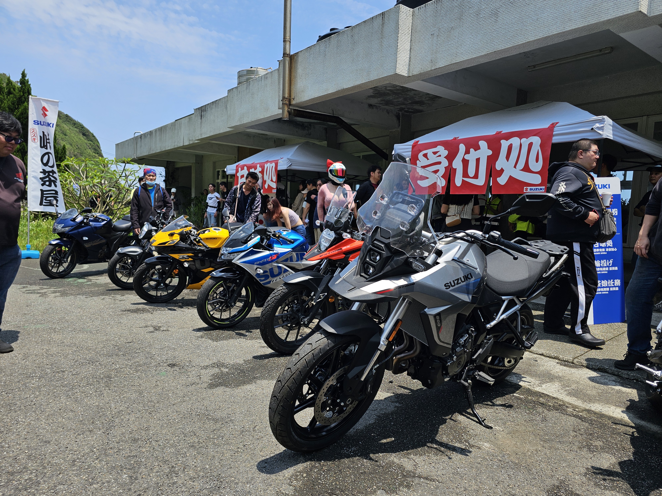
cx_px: 331
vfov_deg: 58.9
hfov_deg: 73.9
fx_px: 440
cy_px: 248
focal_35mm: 23
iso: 10
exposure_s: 1/728
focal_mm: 6.3
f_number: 1.7
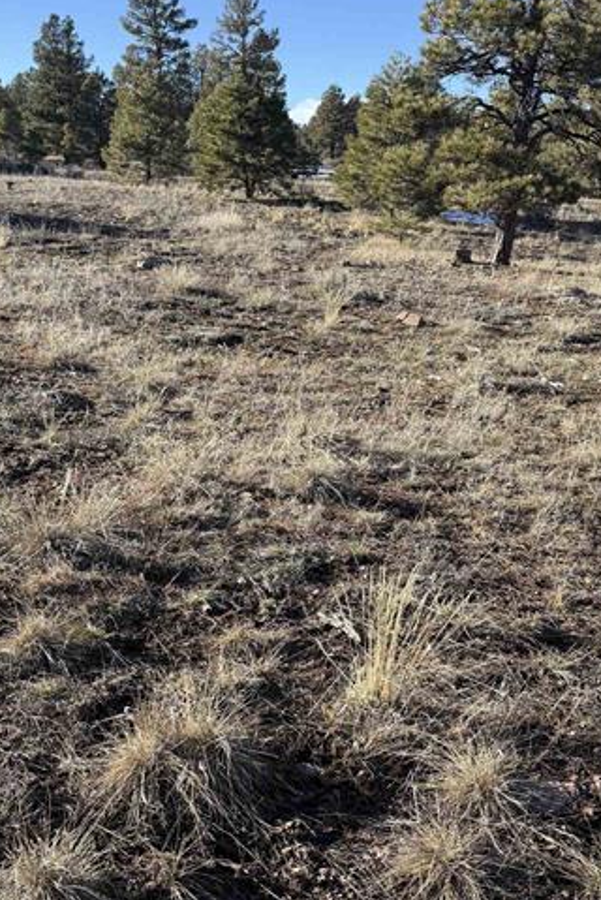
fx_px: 1000
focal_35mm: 40
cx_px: 291
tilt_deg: -23.1
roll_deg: +2.4
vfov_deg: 47.5
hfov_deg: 33.4
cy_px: 614
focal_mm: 6.76
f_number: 1.78
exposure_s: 1/2110
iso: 100
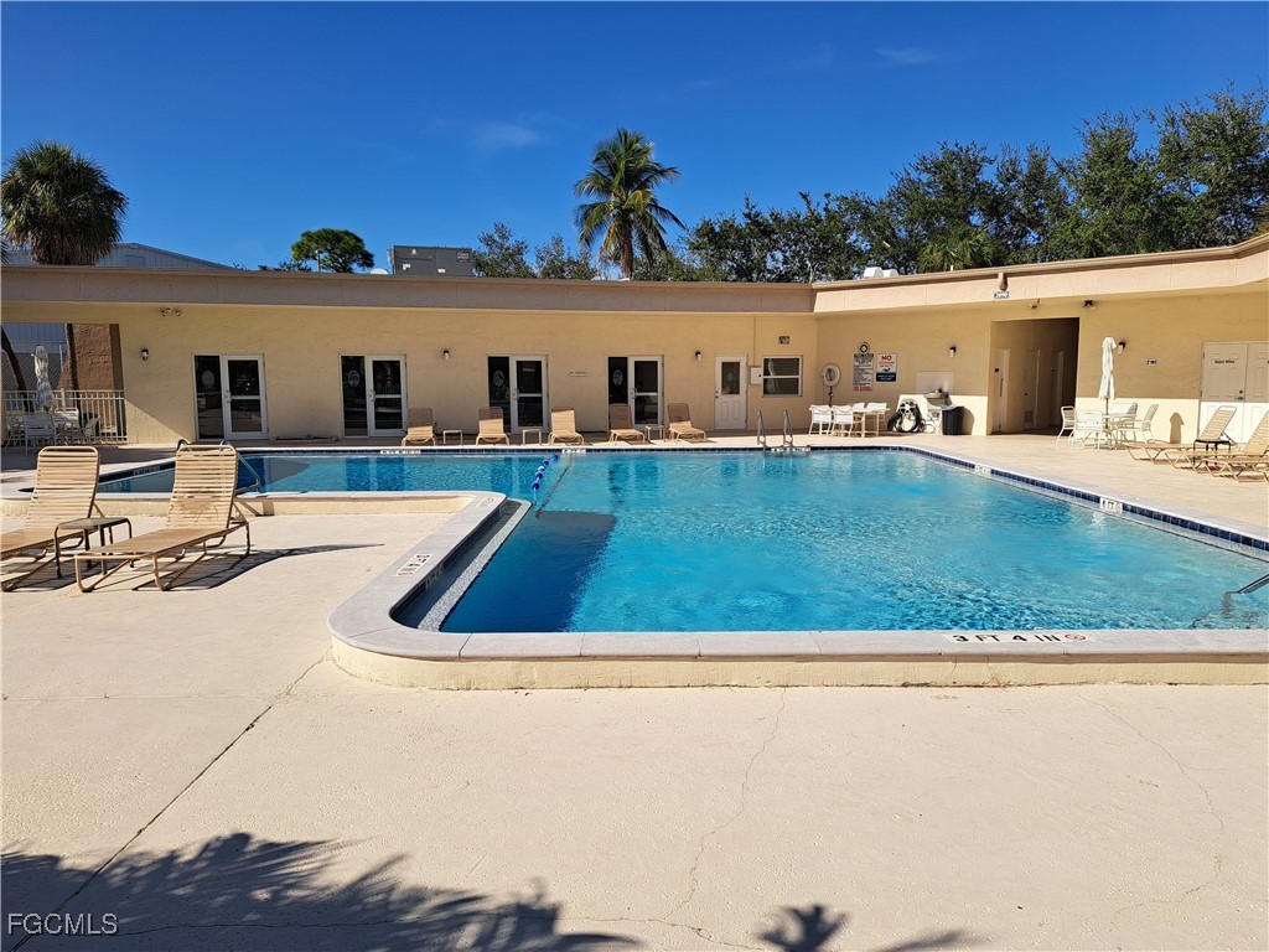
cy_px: 476
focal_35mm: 24
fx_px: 880
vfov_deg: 56.8
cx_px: 634
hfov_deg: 71.6
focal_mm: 5.23
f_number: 1.8
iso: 50
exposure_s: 1/2227
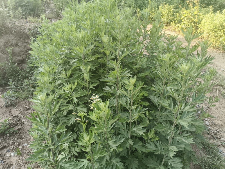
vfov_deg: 53.1
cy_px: 84
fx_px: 169
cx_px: 112
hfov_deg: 67.3
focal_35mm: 26
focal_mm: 4.84
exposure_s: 1/100
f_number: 1.79
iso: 59
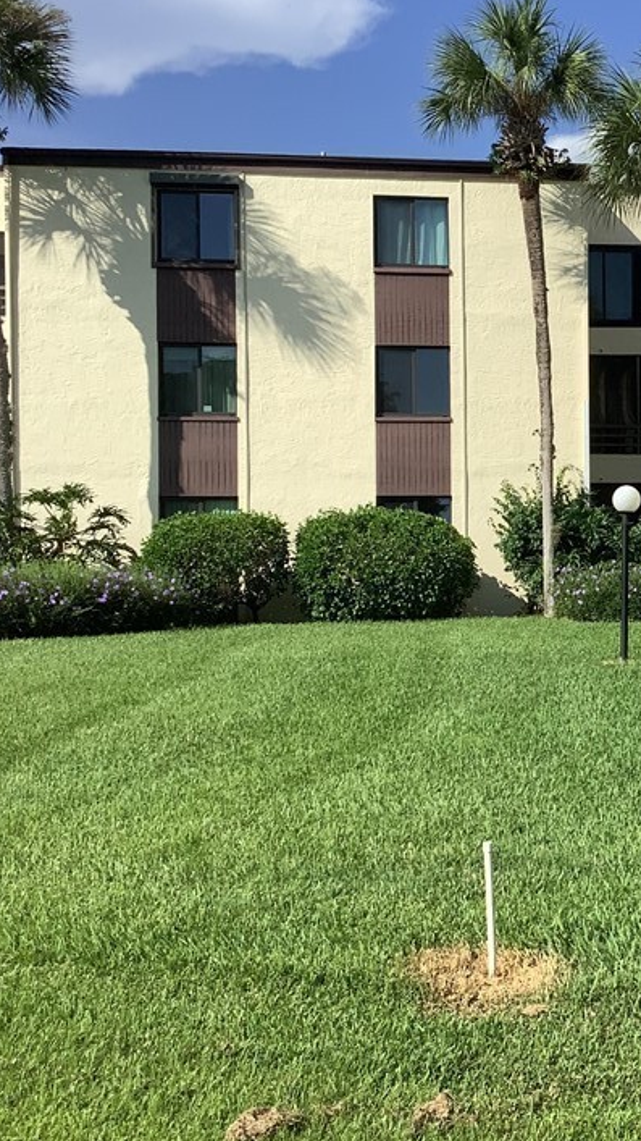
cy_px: 553
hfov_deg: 23.6
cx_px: 614
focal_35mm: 49
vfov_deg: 42.1
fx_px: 1481
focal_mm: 3.3
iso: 25
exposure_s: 1/1567
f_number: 2.4
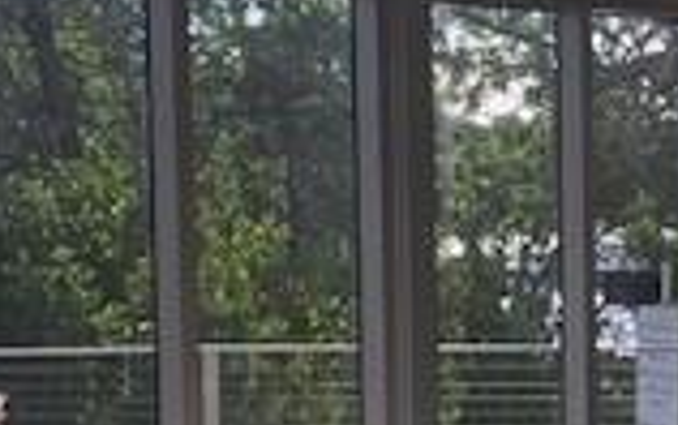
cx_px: 729
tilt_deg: -4.4
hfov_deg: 16.9
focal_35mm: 120
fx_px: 2219
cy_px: 361
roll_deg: +0.8
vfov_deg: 10.9
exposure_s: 1/135
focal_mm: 3.99
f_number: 1.8
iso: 20
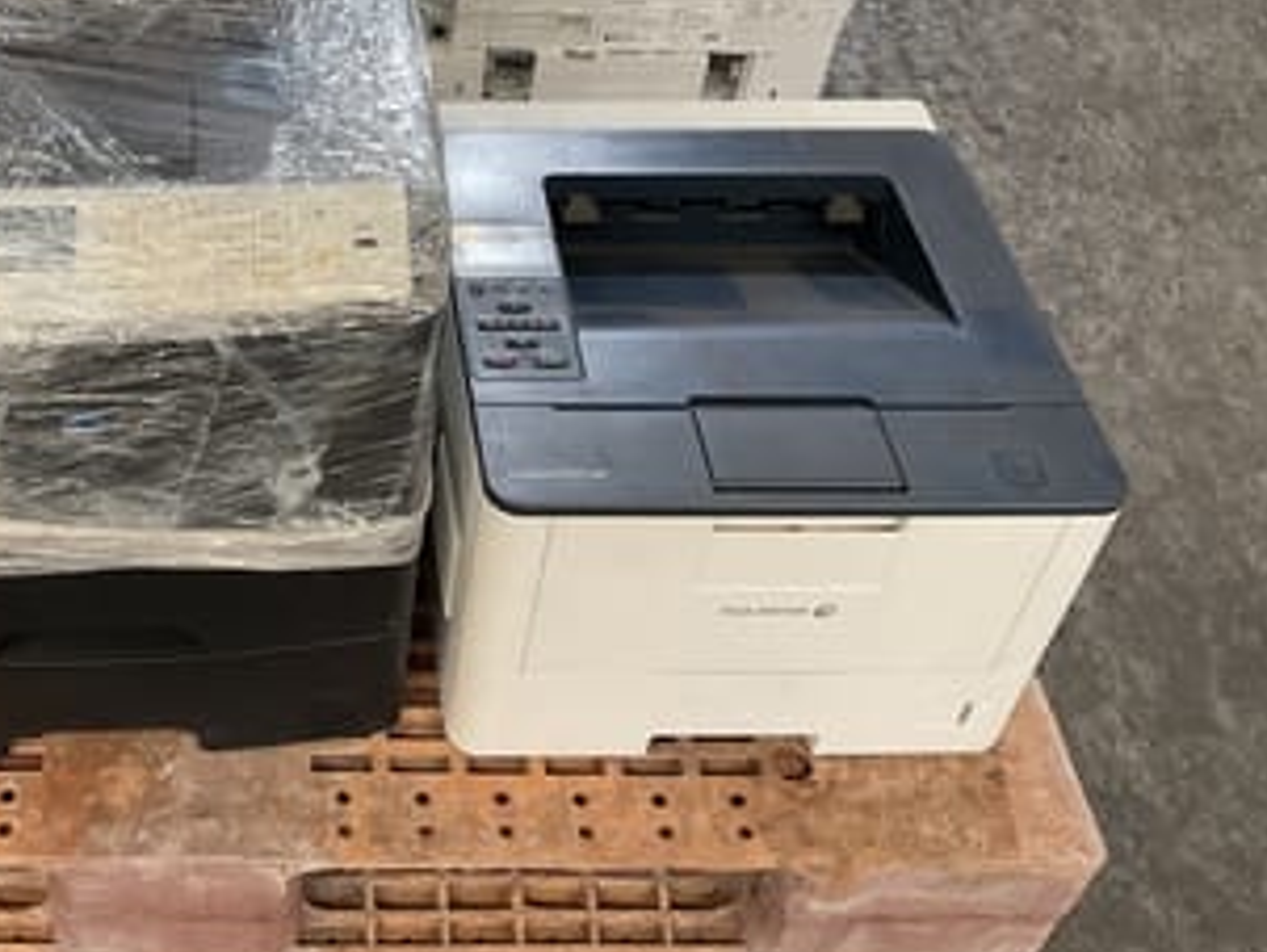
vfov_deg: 29.8
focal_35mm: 48
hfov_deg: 38.2
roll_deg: -1.8
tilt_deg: -41.8
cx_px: 252
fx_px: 1758
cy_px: 224
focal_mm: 3
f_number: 1.8
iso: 125
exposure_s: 1/50
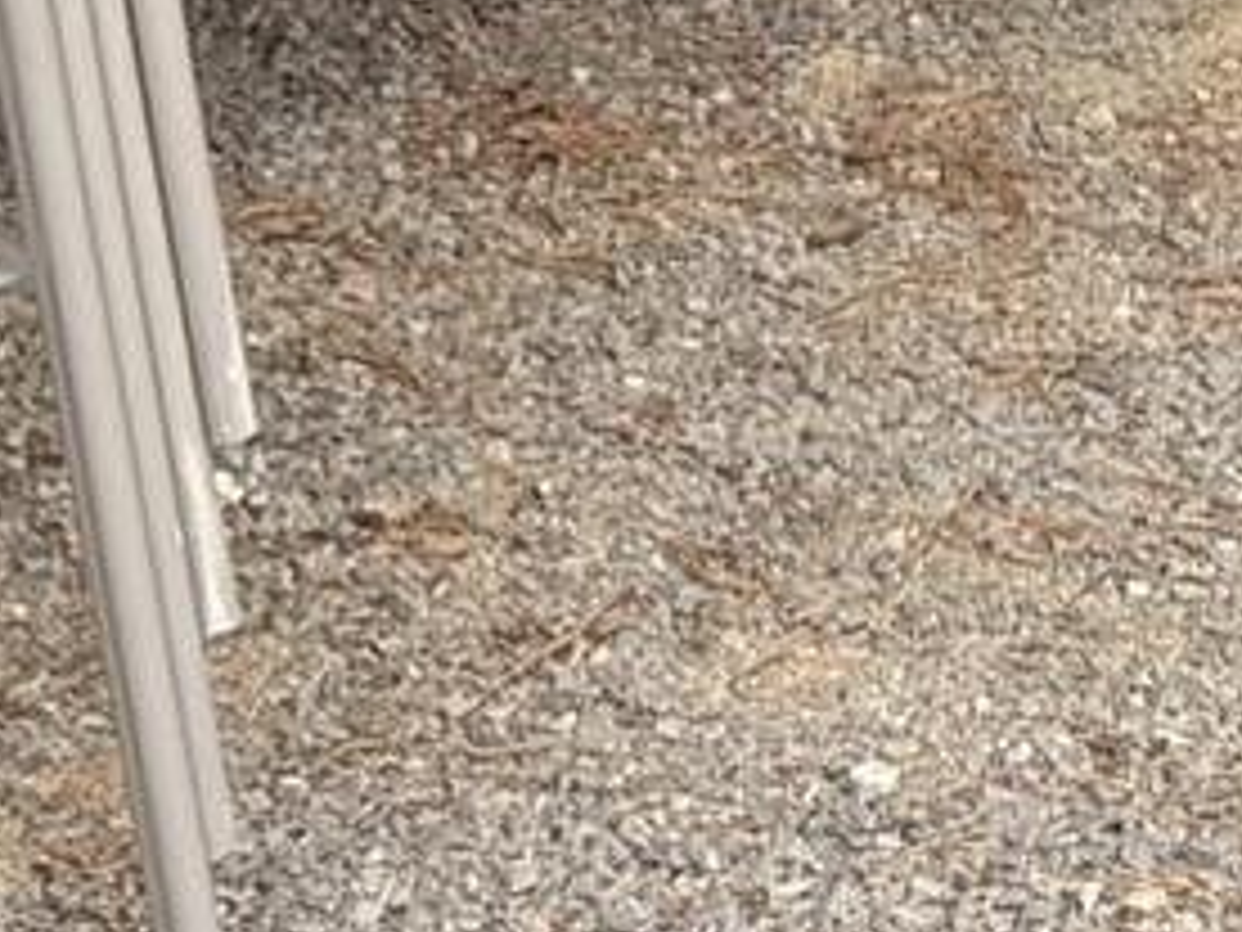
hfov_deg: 11.0
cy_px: -2062
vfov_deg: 7.2
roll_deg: +1.5
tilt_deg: -1.8
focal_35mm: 178
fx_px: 6387
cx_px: 1260
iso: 80
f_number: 1.78
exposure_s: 1/481
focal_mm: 6.76
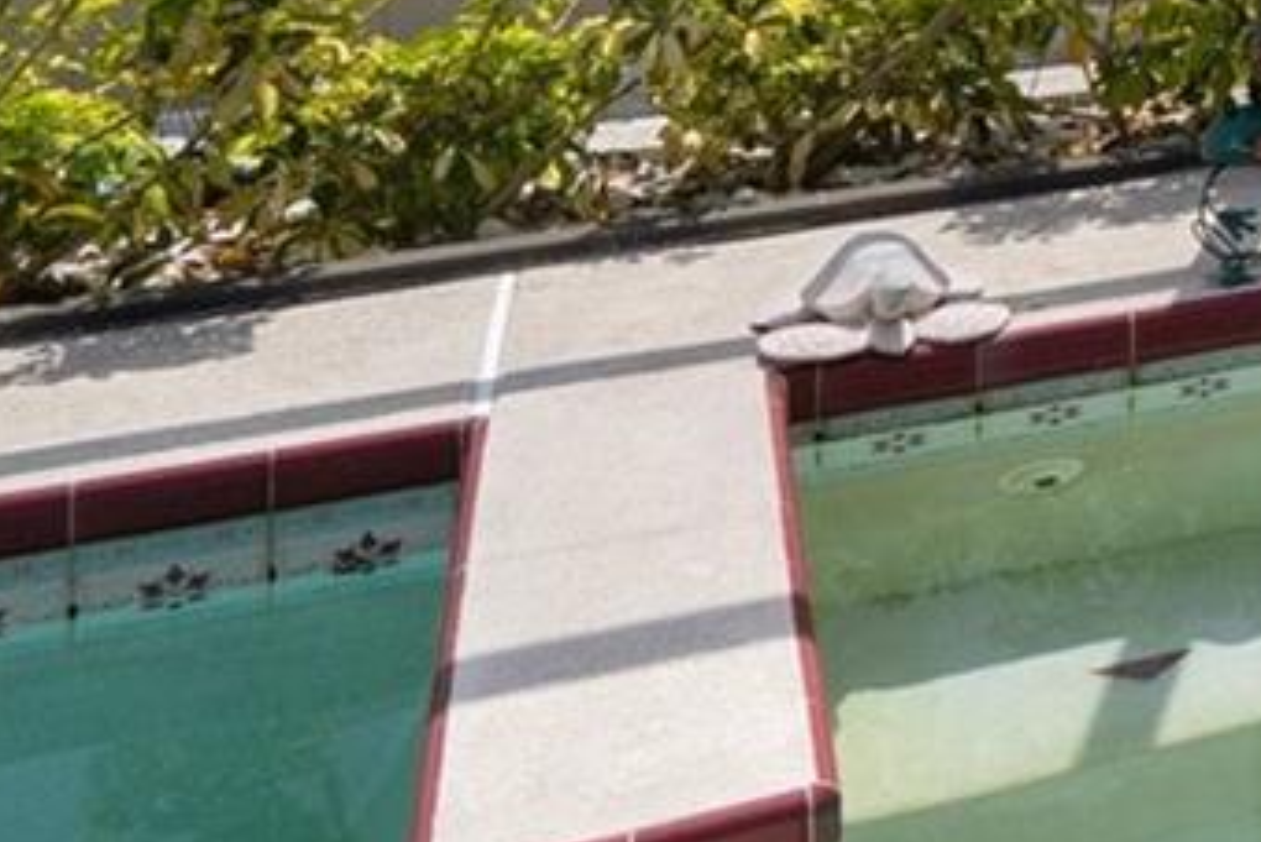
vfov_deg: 15.3
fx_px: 2803
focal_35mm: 80
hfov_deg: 17.8
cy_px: -549
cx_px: 2507
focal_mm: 17
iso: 320
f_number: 9
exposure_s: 1/125
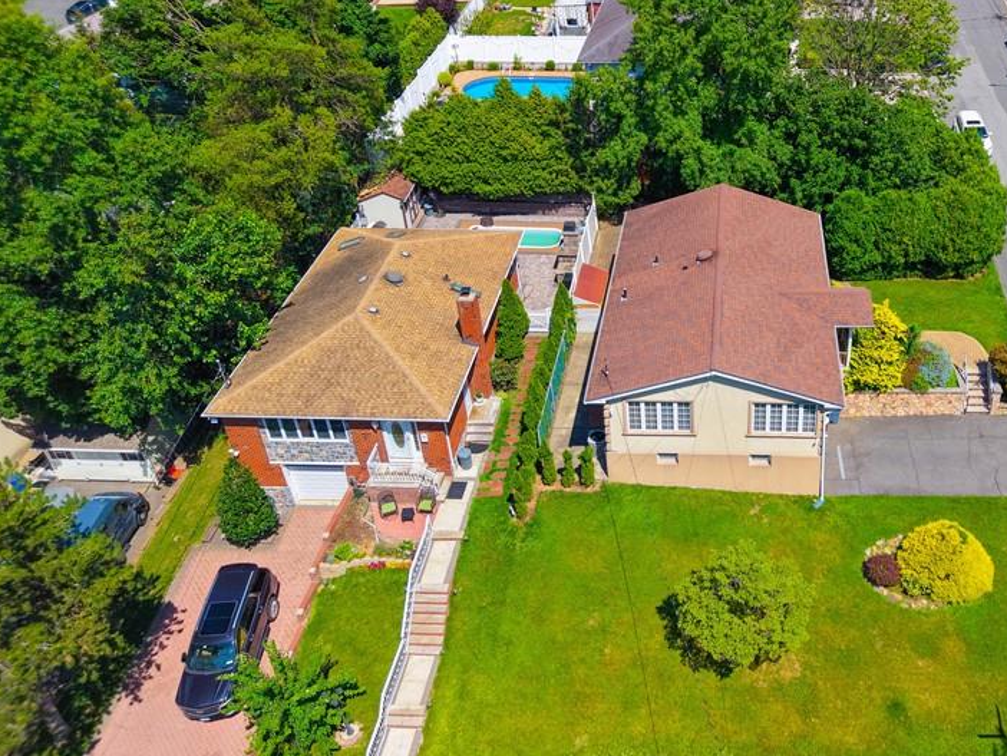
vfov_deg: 40.6
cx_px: 724
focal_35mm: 35
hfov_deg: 50.9
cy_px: 320
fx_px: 1019
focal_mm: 8.67
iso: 250
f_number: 1.8
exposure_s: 1/2500
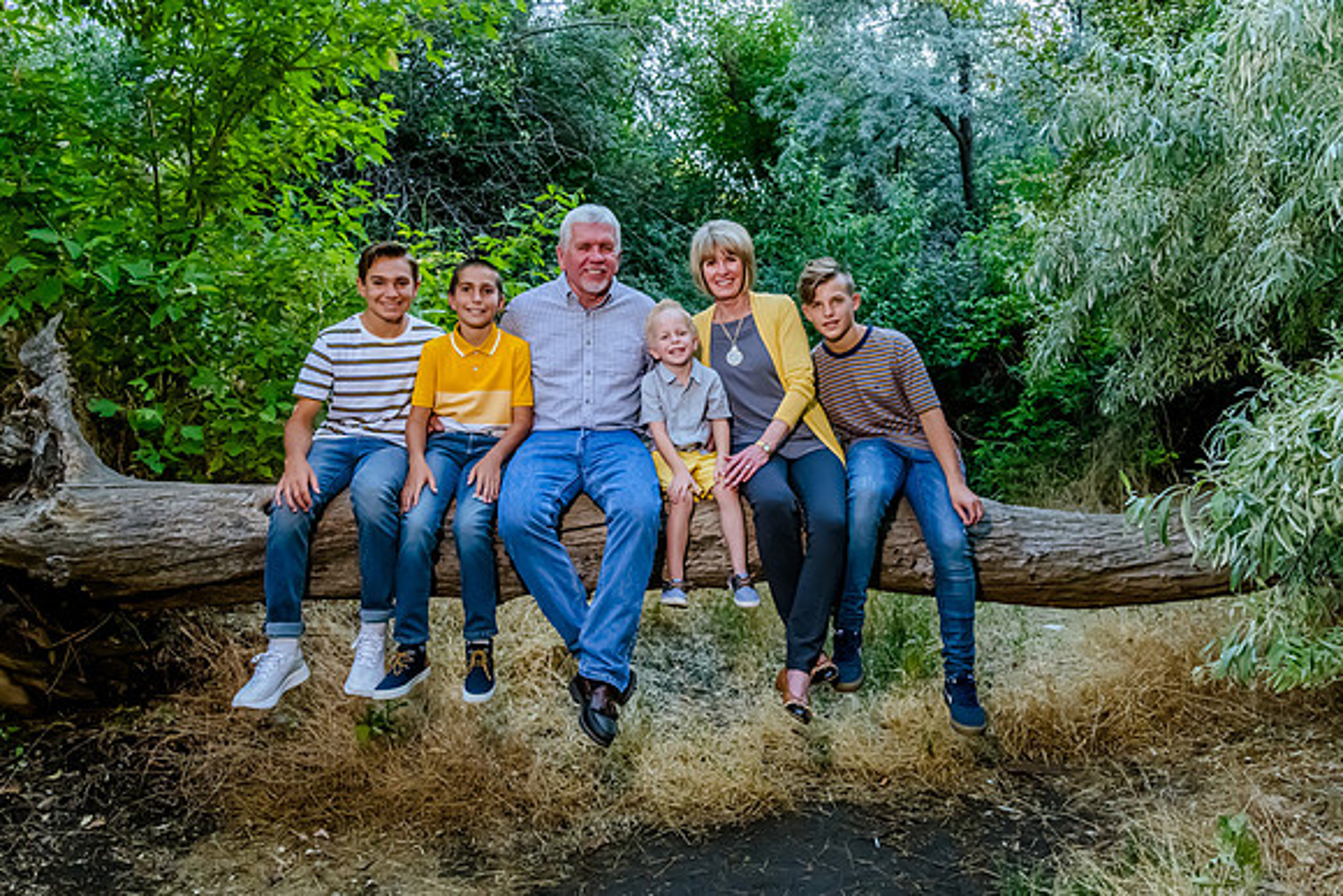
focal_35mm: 28
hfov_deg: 64.8
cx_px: 667
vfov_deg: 45.8
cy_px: 411
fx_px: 1059
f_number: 9
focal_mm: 24
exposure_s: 1/320
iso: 4000
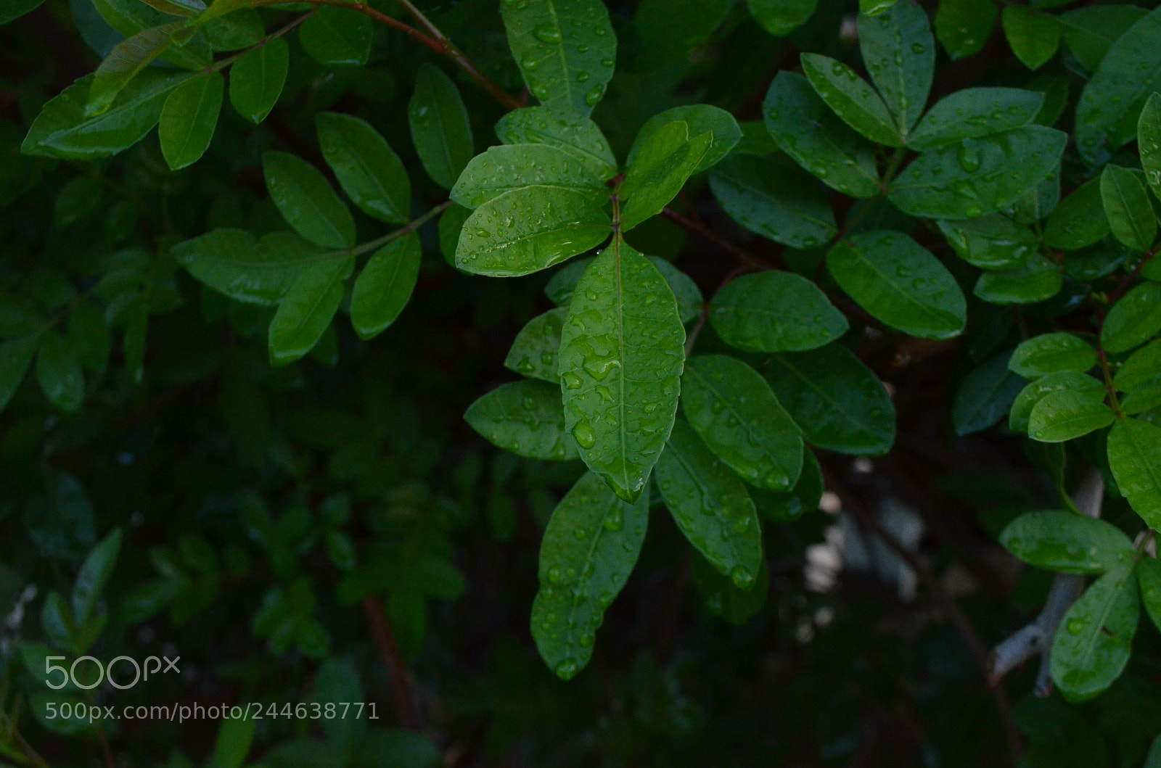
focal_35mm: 42
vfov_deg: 31.7
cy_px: 384
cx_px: 580
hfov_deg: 46.5
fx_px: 1351
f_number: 6.3
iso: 1600
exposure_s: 1/500
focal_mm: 28
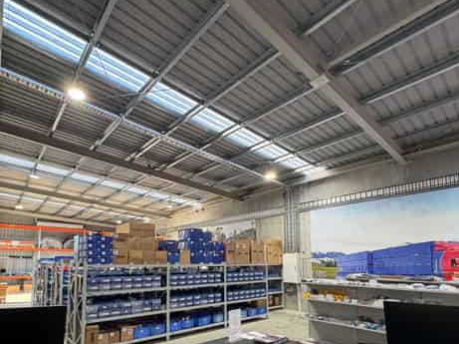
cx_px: 200
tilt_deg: +4.9
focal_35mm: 20
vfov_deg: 63.5
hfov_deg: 81.4
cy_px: 241
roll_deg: +0.4
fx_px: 265
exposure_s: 1/100
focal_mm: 2.22
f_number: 2.2
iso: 160
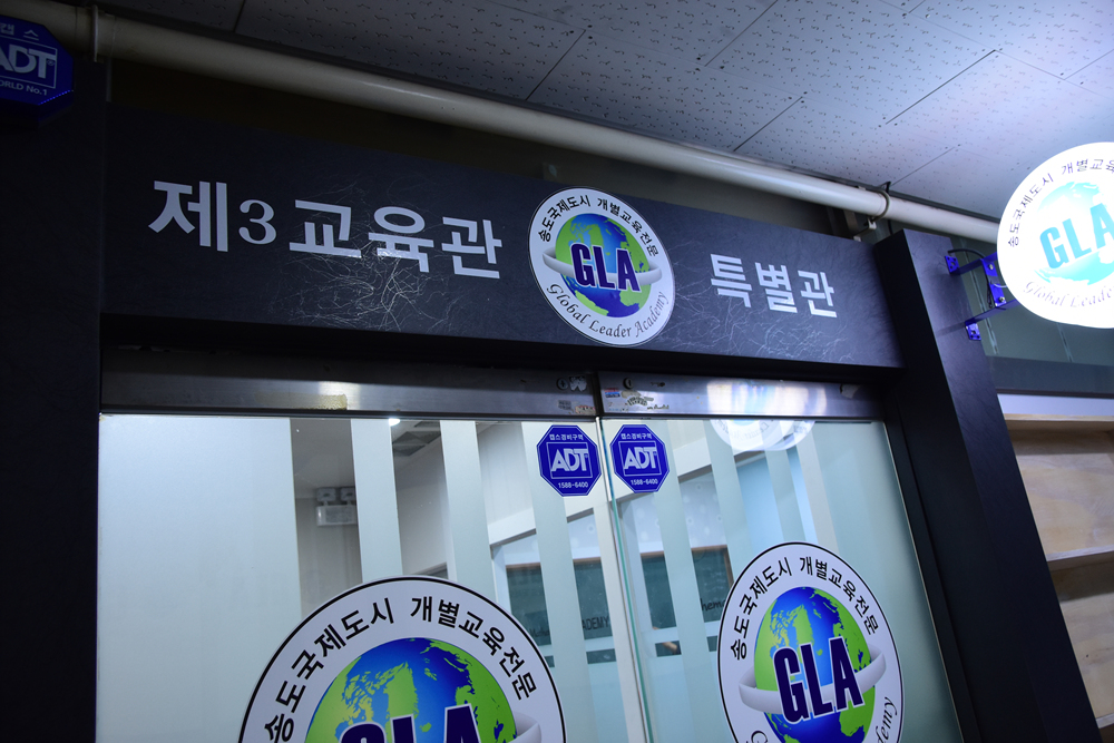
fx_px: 789
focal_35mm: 26
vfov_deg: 50.4
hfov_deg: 70.4
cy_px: 372
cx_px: 557
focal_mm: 17
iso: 640
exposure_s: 1/60
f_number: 4
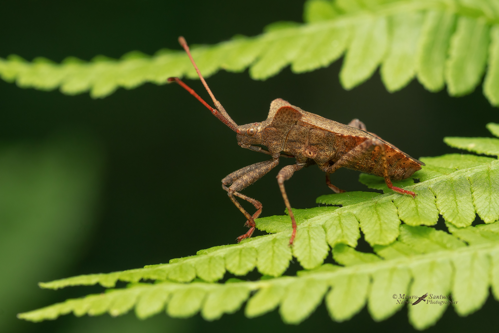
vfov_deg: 10.2
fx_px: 1871
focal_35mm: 135
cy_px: 166
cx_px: 250
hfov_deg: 15.2
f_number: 9
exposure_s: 1/125
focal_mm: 90
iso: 500
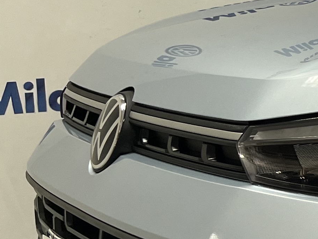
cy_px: 93
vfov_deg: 12.8
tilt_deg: -6.3
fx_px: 1066
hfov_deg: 13.7
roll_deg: +0.1
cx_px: 691
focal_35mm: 116
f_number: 1.6
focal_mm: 5.1
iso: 80
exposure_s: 1/60
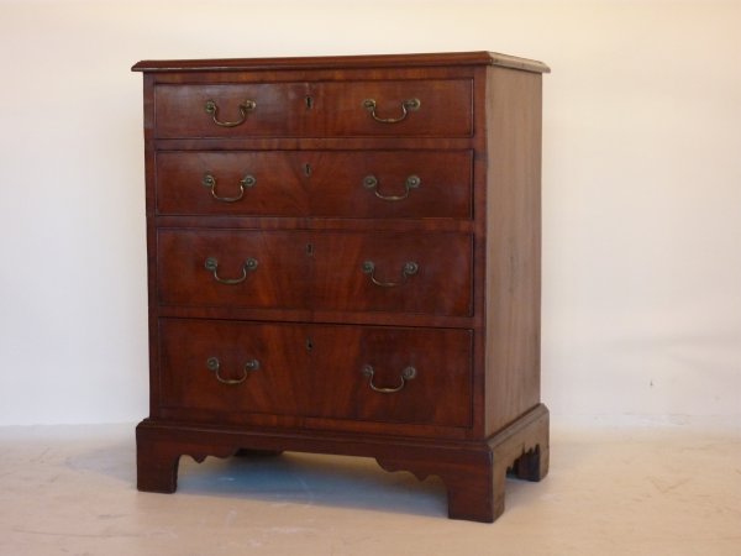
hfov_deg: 29.0
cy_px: 278
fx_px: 1434
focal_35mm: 67
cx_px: 370
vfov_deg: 21.9
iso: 400
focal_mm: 11
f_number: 4.1
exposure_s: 1/30
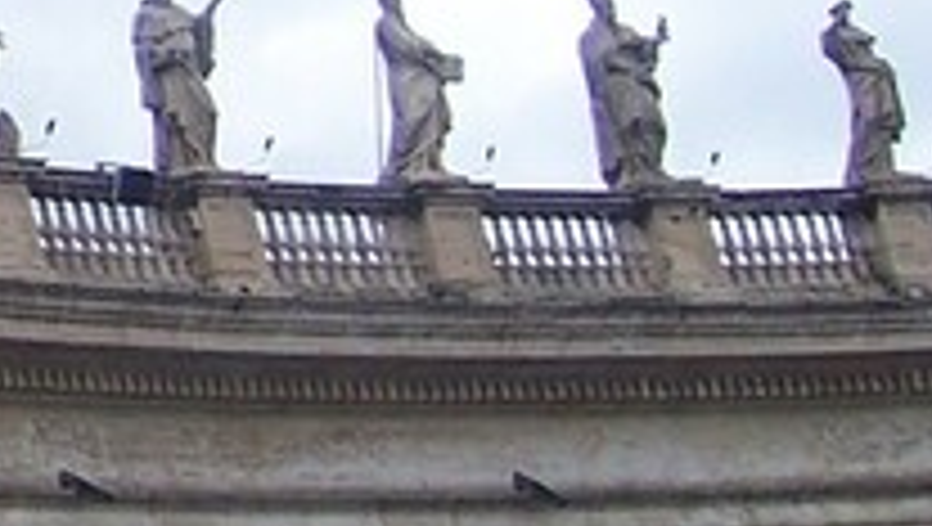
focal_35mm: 202
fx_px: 4998
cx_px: -1384
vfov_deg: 5.9
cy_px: -602
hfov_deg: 9.4
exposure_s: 1/320
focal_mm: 6.2
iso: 80
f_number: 2.8
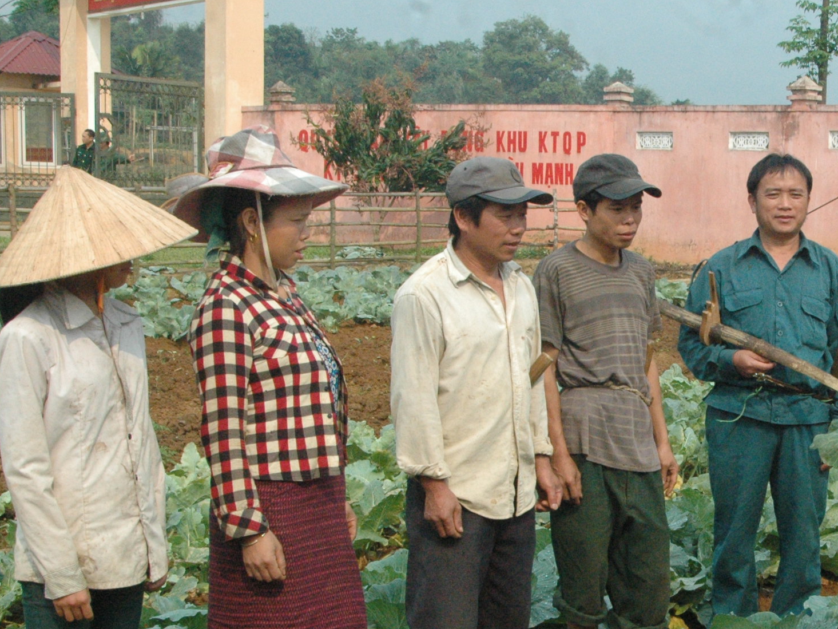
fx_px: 1719
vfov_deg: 20.5
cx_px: 717
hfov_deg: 26.7
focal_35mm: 71
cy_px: 478
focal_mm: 24
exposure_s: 1/640
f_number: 13
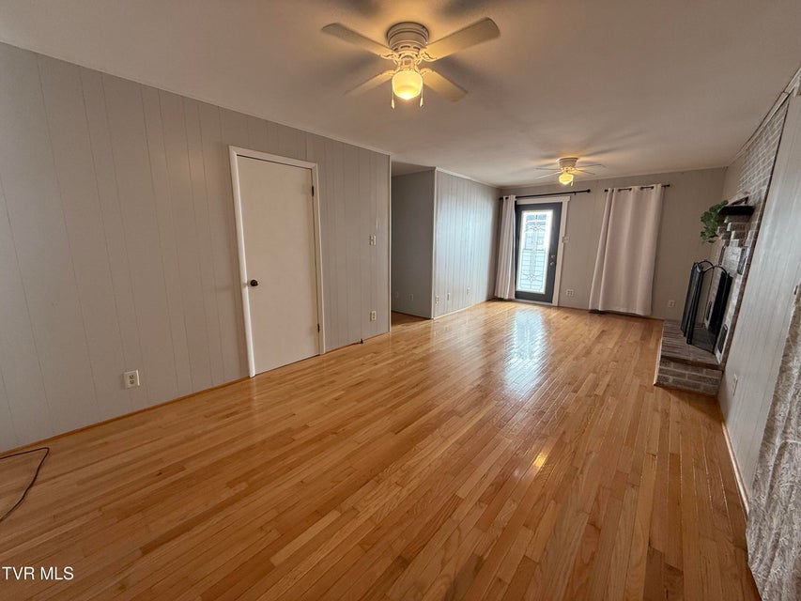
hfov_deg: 102.1
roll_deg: -0.2
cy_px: 300
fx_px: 324
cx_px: 400
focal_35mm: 14
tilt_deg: -11.8
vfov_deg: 85.7
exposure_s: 1/99
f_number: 2.2
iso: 125
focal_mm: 2.22
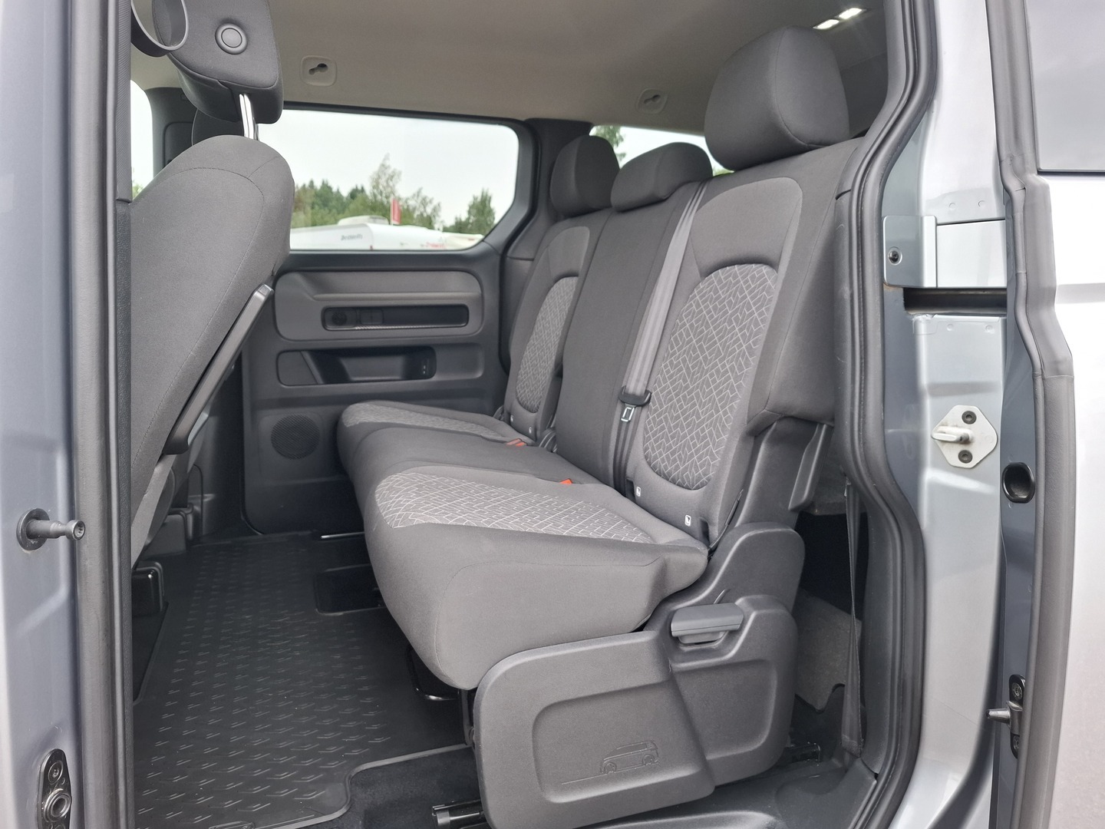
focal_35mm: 23
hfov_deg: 73.9
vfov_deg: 58.9
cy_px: 414
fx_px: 734
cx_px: 552
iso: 160
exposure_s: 1/100
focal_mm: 5.54
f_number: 1.8
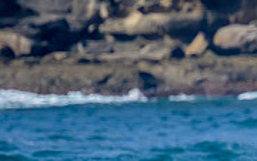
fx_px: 18858
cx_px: 398
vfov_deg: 0.5
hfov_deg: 0.8
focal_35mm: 2689
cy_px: 237
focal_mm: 800
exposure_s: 1/2000
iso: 1250
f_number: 11
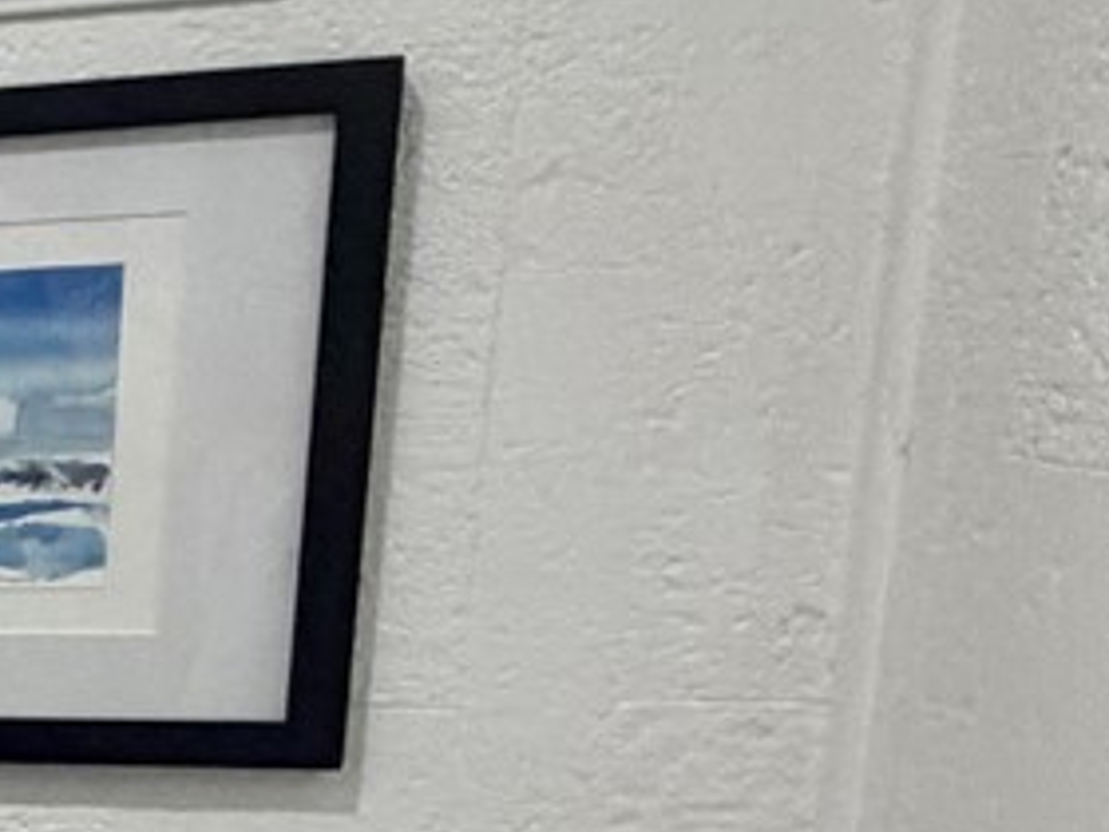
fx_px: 2563
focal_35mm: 80
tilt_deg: -10.8
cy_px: 820
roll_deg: +3.4
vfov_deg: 18.0
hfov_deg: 15.0
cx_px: -1525
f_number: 2.2
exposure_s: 1/120
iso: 160
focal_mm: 2.22
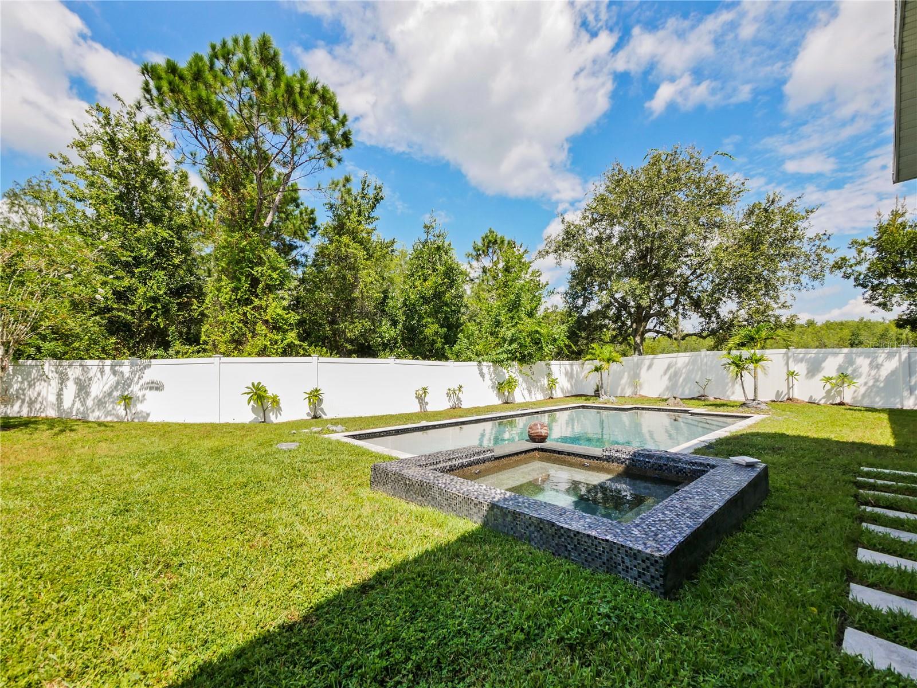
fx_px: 371
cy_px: 344
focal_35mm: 14
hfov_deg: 102.1
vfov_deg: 85.7
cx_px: 458
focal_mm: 7
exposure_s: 1/320
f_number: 7.1
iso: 200
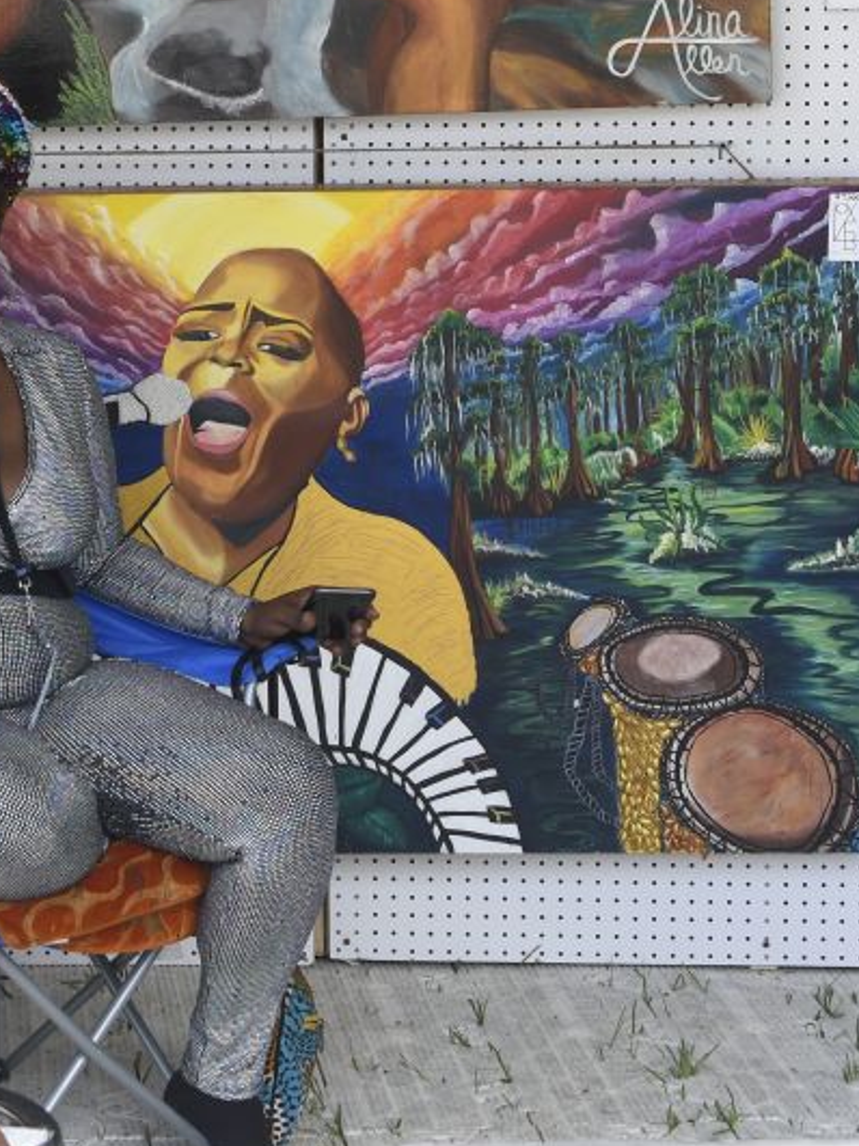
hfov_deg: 13.9
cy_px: 195
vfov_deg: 18.5
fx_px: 3476
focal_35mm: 105
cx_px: 22
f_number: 5.6
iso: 100
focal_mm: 29
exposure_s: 1/60
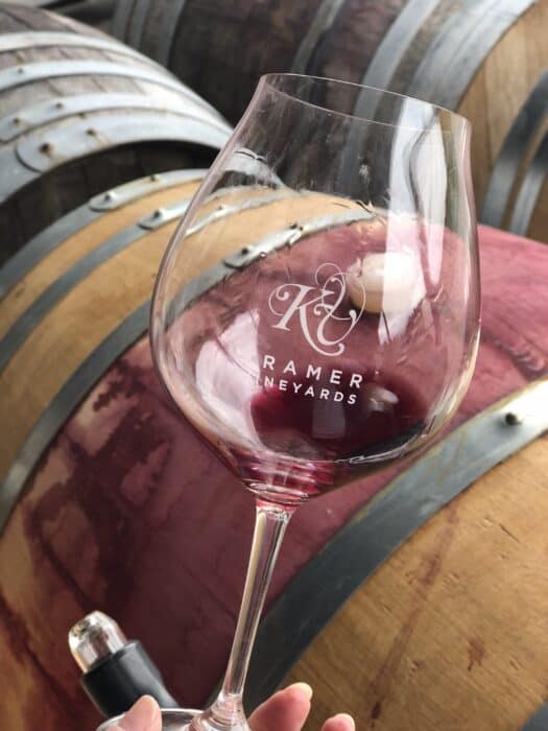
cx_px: 274
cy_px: 366
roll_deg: +9.7
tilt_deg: -32.9
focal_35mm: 57
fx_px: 1203
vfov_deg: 33.8
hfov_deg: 25.7
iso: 40
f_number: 2.8
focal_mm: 6.6
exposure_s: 1/120
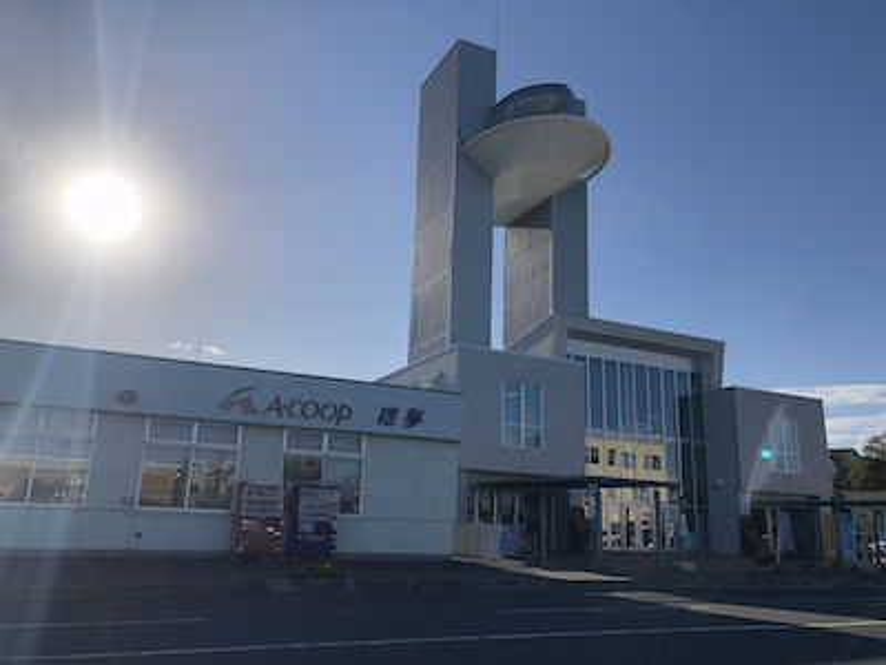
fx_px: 717
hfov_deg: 63.4
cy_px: 332
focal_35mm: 28
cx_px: 443
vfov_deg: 49.7
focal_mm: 4
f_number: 1.8
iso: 20
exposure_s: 1/3436
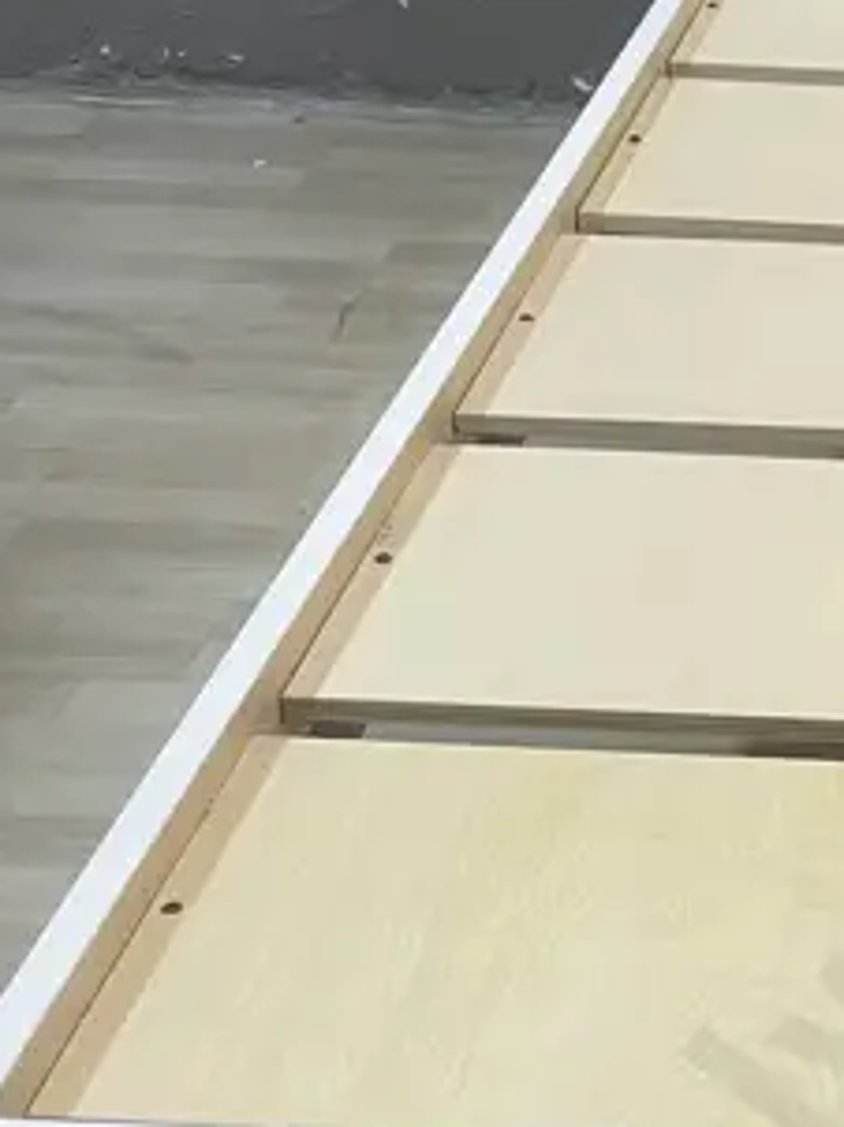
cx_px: 1173
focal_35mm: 95
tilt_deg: -25.2
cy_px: 605
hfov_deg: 14.7
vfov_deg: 20.7
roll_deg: -2.8
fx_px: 3093
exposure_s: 1/50
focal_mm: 3.99
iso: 80
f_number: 1.8
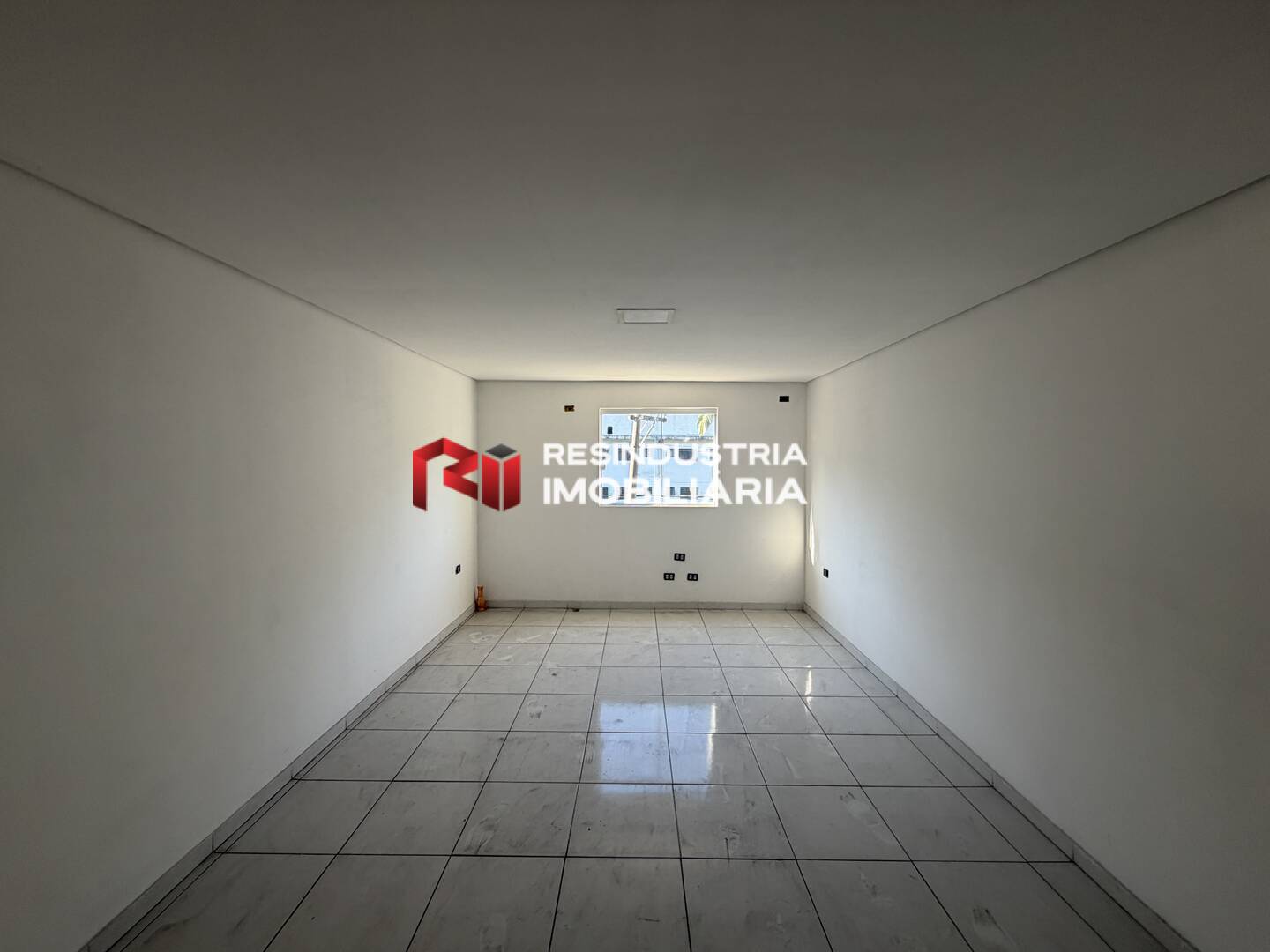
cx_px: 635
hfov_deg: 102.1
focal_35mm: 14
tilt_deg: -2.4
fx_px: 514
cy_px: 476
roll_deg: -0.9
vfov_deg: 85.7
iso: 100
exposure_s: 1/121
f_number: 2.2
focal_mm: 2.22
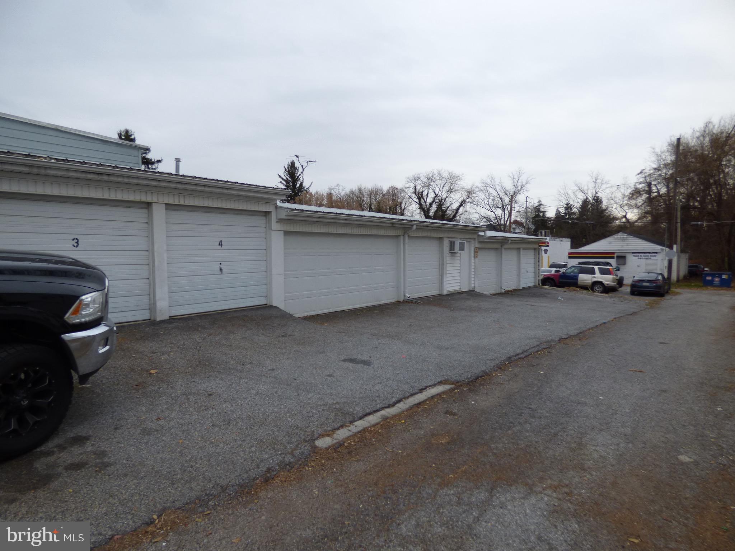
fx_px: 425
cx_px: 368
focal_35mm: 20
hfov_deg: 81.7
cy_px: 276
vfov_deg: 66.0
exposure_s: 1/125
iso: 100
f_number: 2.8
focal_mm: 3.58
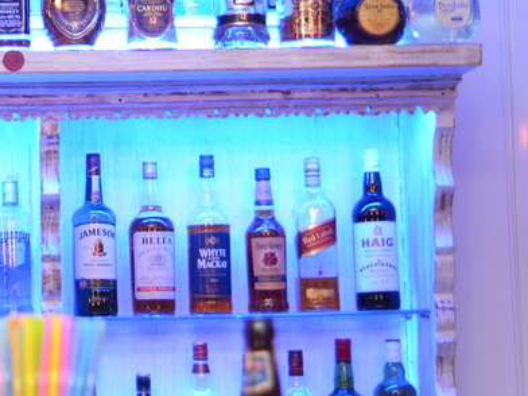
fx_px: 1525
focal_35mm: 100
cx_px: 32
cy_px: 248
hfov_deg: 19.2
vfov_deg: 14.8
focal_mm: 34
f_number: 2.8
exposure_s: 1/30
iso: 1600
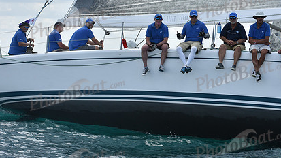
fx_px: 767
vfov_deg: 11.7
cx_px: 161
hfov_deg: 20.7
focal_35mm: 103
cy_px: 48
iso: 250
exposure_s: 1/1250
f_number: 6.3
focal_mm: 70
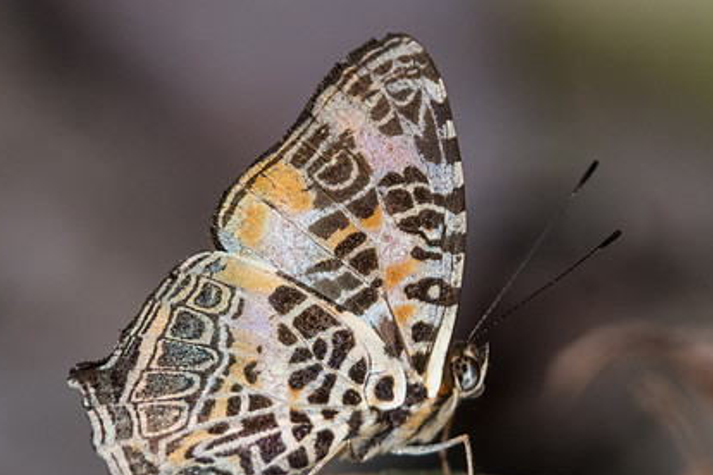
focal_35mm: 1251
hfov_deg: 1.6
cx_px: 450
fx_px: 24775
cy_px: 246
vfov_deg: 1.1
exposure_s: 1/250
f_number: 6.3
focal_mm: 400
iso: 800
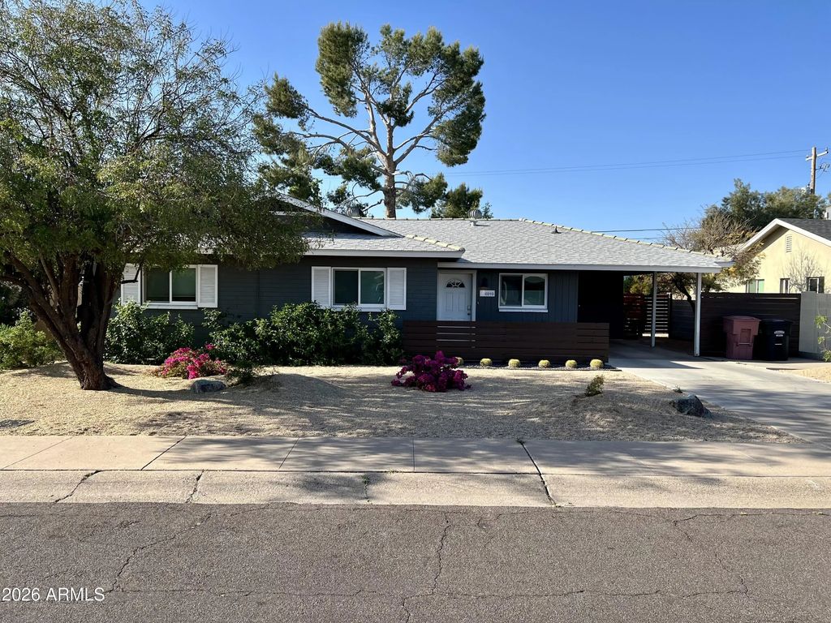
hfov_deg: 67.3
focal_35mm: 26
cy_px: 312
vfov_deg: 53.1
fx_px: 624
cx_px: 416
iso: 50
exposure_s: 1/2404
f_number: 1.5
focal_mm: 5.7
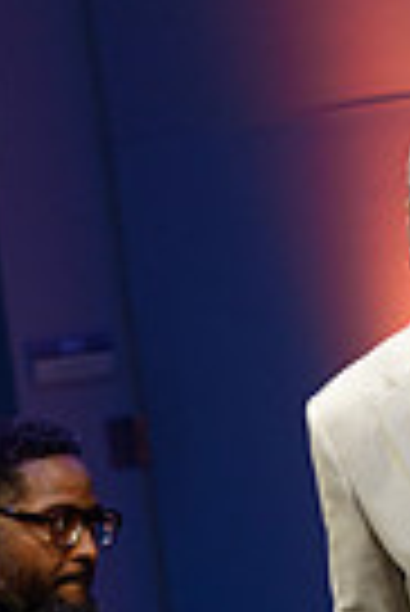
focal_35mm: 546
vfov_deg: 3.8
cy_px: 806
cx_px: 329
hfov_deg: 2.5
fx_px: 9303
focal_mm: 165
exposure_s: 1/250
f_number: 8
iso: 3200
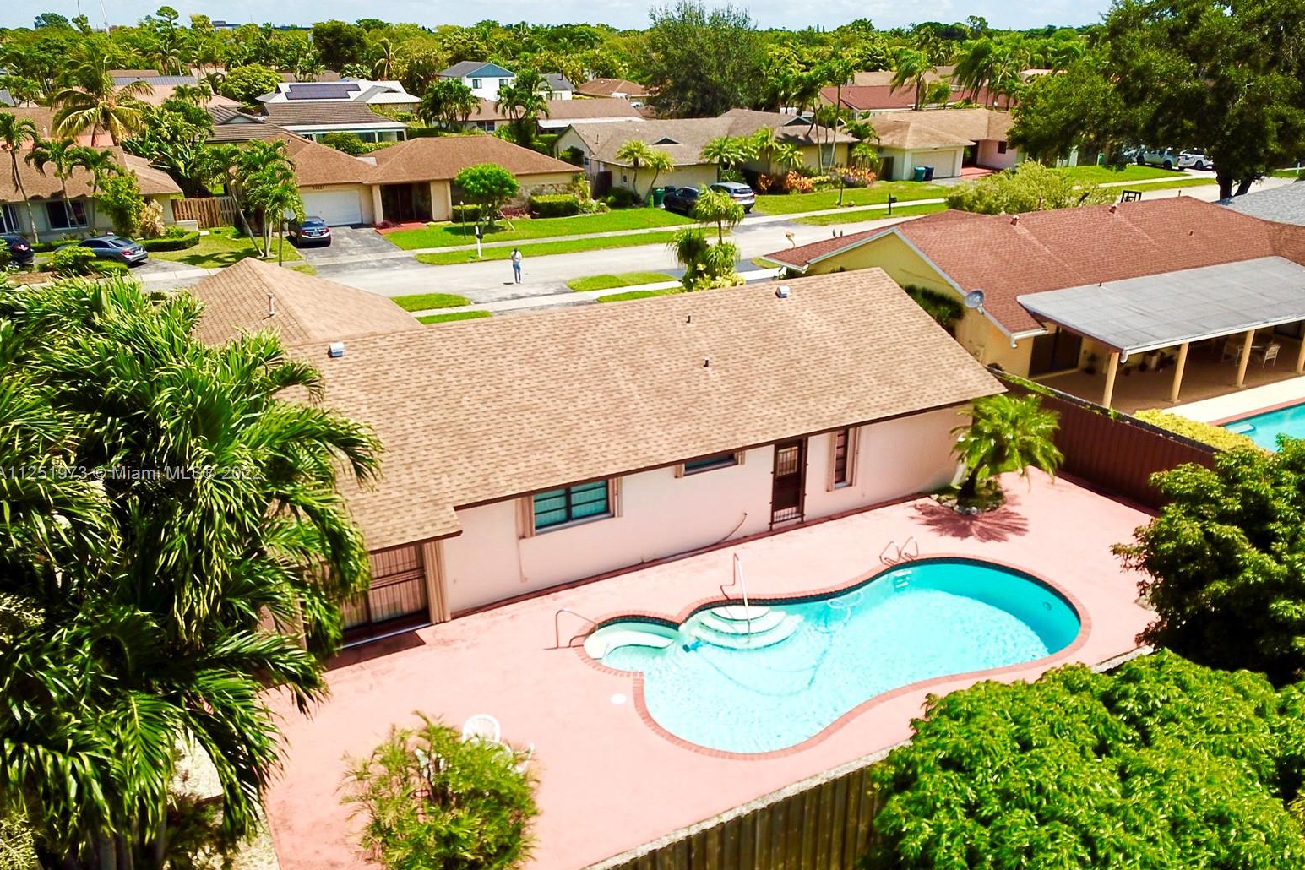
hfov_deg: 65.5
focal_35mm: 28
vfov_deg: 46.3
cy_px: 475
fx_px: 1015
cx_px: 667
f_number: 2.2
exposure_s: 1/2299
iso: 100
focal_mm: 4.73
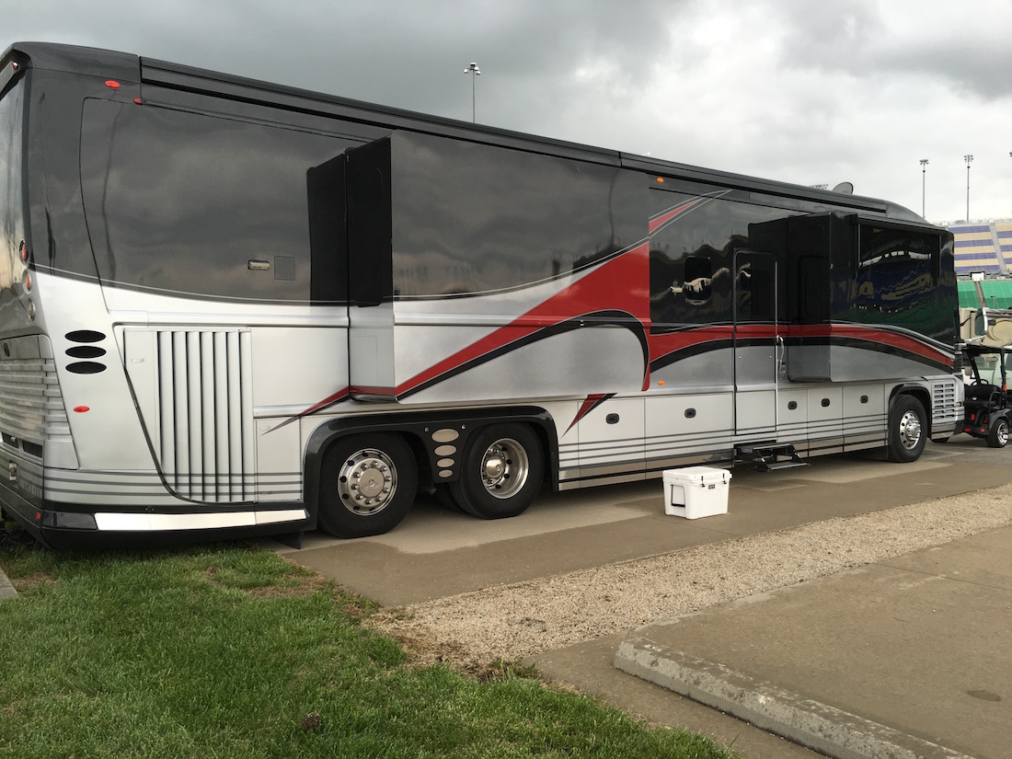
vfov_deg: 48.2
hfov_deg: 61.7
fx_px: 848
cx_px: 506
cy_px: 380
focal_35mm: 29
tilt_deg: -1.2
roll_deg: +1.5
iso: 32
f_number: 2.2
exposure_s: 1/120
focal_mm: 4.15
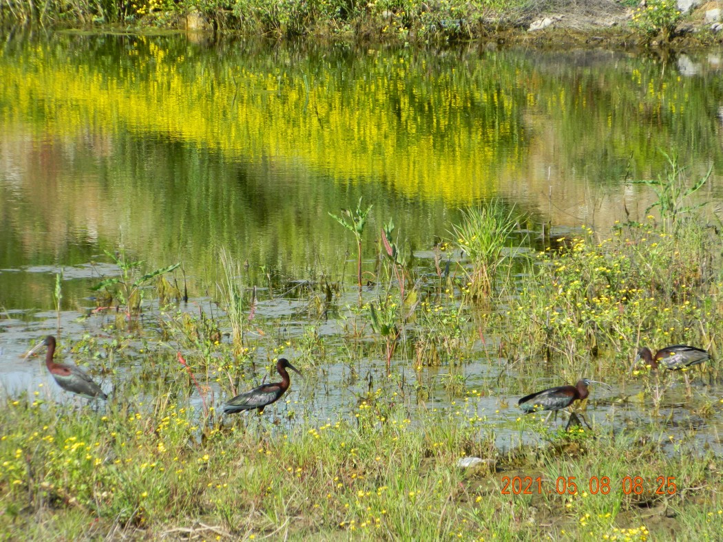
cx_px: 362
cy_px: 271
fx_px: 8252
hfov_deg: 5.0
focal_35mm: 395
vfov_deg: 3.8
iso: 80
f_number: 5.7
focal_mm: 71.2
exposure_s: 1/200
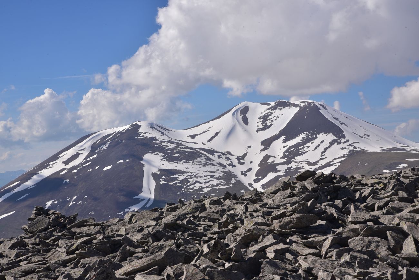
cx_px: 210
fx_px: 582
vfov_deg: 27.0
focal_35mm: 50
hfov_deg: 39.6
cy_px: 140
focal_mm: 50
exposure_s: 1/125
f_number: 20
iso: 160
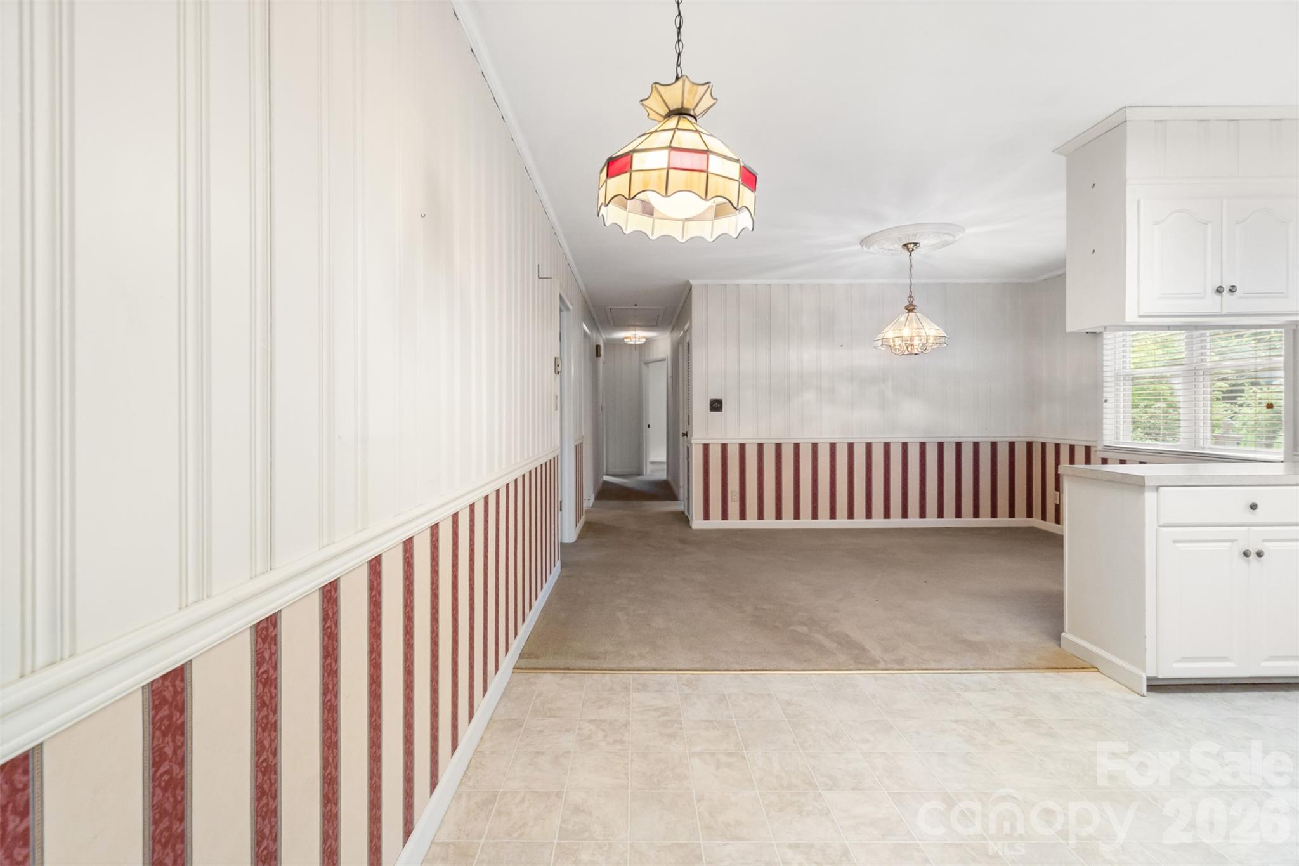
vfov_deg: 77.3
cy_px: 433
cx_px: 650
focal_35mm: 15
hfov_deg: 100.4
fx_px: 541
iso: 200
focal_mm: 10
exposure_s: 1/30
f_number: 7.1
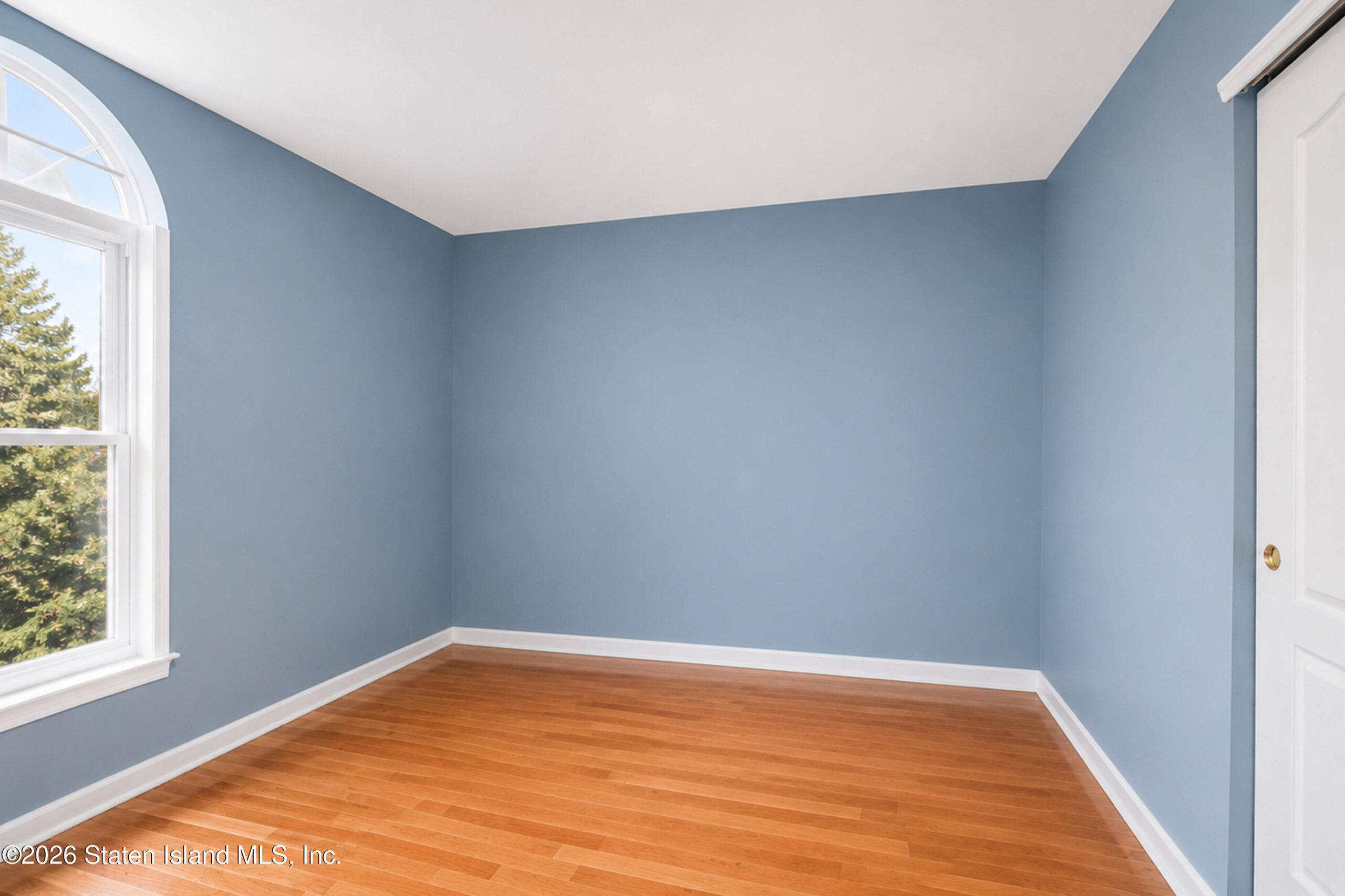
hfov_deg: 100.4
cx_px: 672
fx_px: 560
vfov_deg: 77.3
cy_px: 448
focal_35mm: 15
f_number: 8
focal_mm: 10
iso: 2000
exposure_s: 1/60
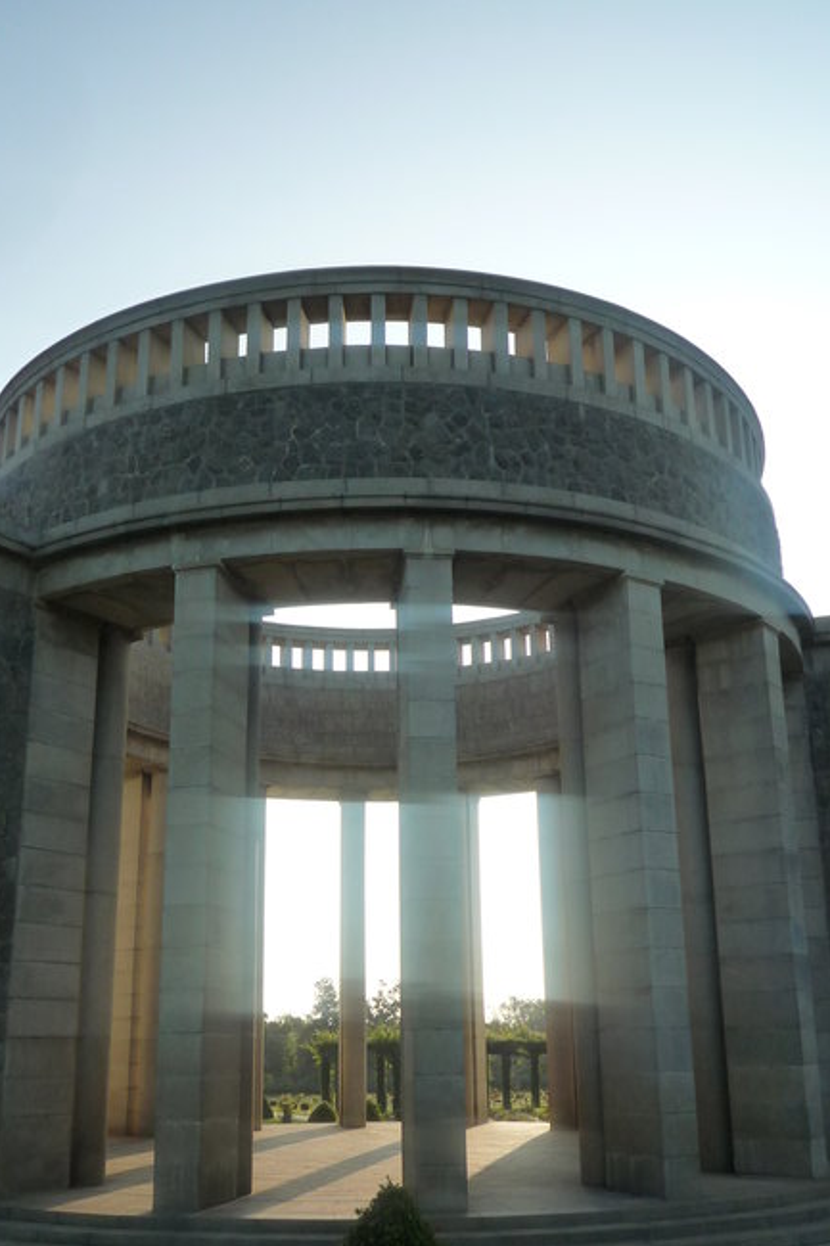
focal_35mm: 32
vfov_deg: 58.1
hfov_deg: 41.1
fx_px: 1107
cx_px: 381
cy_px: 763
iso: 160
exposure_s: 1/500
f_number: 4
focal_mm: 4.4
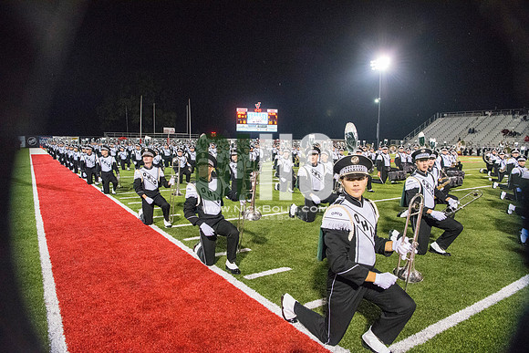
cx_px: 264
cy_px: 176
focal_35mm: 24
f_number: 5.6
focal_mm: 24
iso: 5000
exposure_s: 1/400
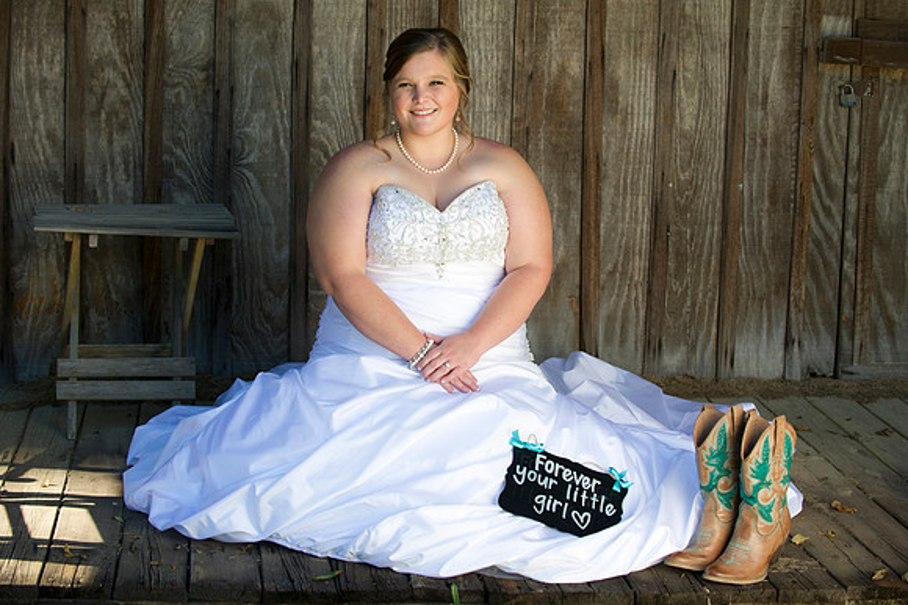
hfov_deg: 28.9
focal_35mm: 70
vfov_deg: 19.4
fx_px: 1764
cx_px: 454
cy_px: 302
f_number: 4.5
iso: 200
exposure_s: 1/160
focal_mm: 70
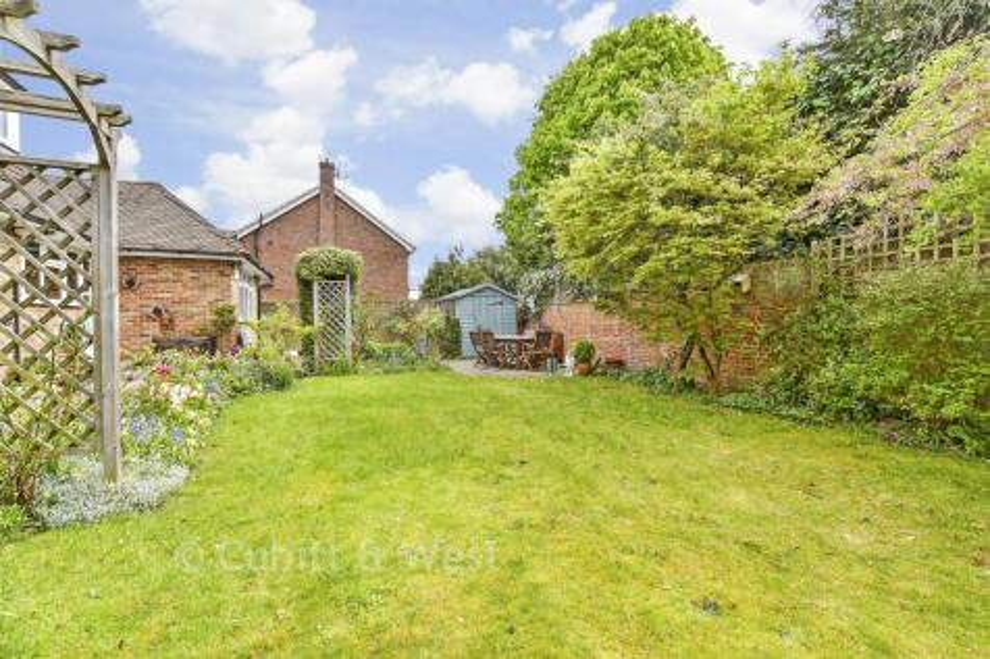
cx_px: 495
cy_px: 330
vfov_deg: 77.3
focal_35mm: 15
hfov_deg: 100.4
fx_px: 412
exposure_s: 1/125
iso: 160
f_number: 8
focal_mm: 10
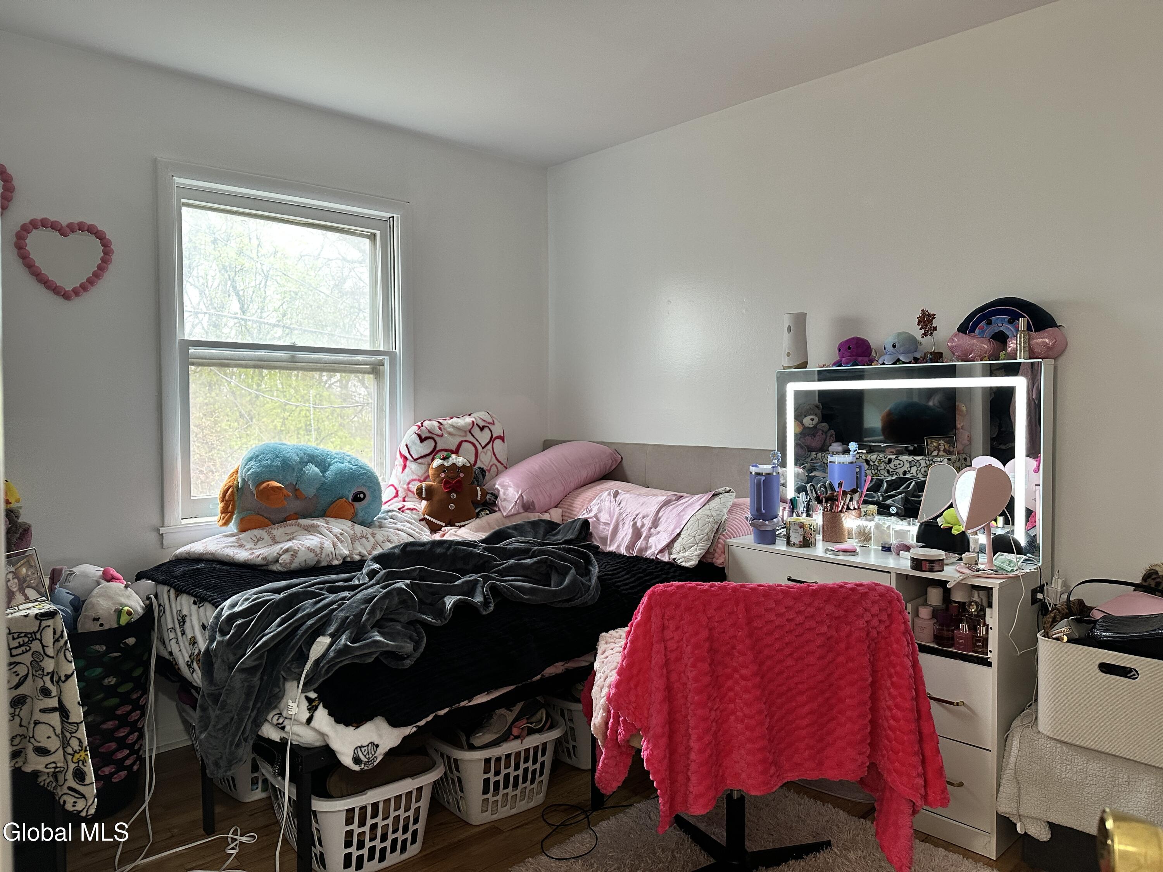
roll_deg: +0.5
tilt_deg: -2.0
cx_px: 582
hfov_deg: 71.6
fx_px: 806
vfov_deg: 56.8
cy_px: 436
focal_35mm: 24
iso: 250
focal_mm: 6.86
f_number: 1.78
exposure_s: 1/60
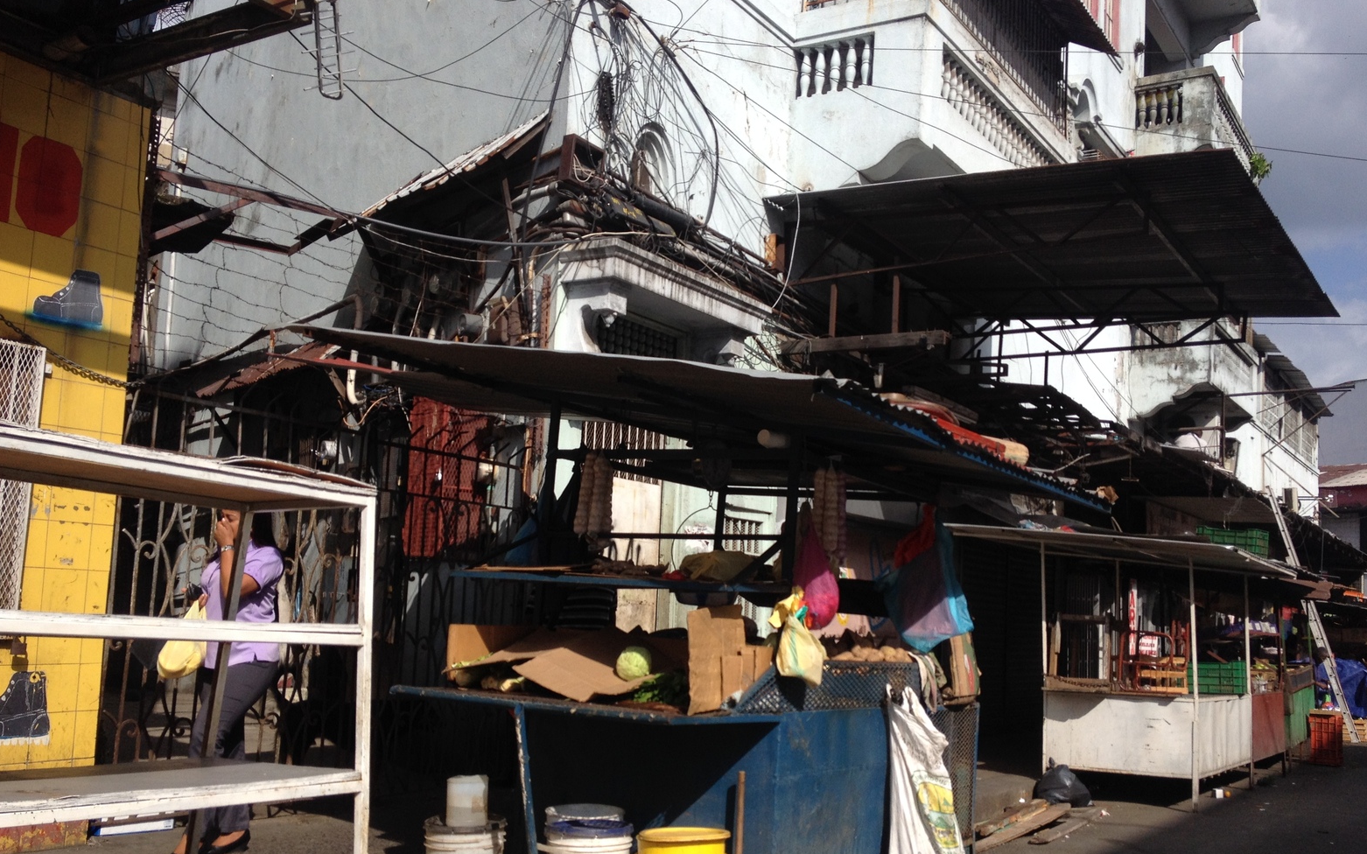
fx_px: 1416
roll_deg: -3.0
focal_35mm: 38
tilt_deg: +2.9
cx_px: 692
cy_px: 488
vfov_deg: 33.5
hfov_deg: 51.5
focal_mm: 4.28
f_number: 2.4
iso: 50
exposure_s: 1/1905
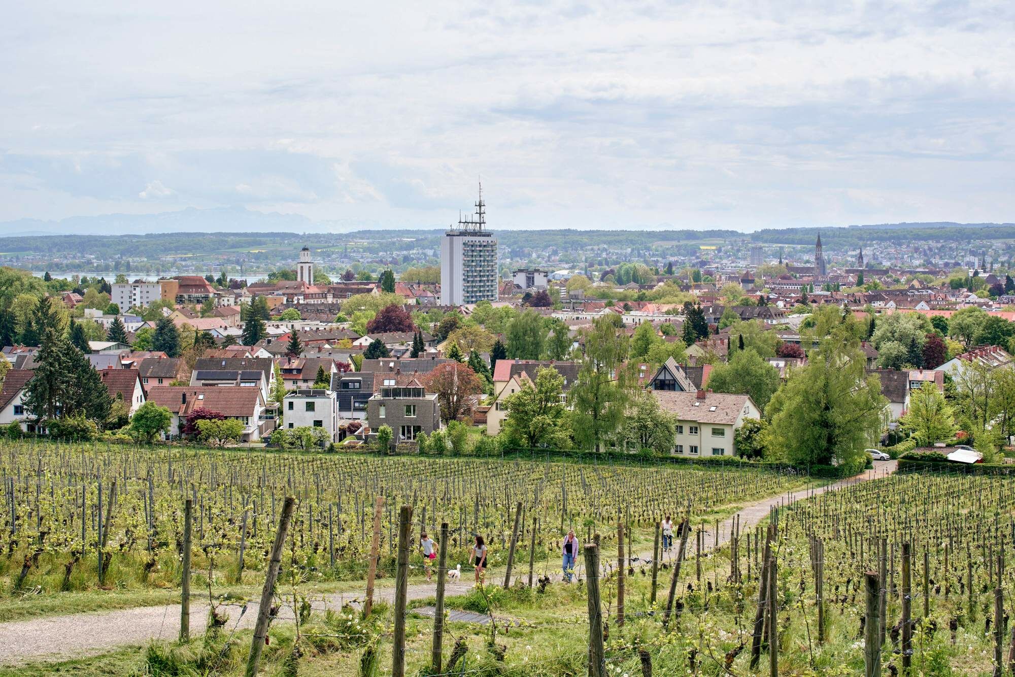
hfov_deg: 43.6
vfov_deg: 29.9
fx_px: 1269
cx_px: 508
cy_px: 338
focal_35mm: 45
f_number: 11
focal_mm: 45
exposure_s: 1/160
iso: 100
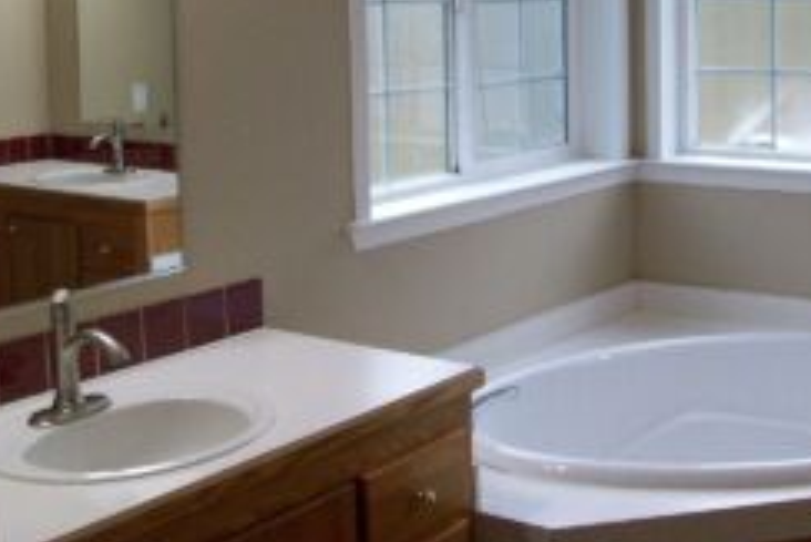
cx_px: 568
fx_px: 1307
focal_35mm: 58
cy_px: 86
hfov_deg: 34.0
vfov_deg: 23.0
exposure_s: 1/110
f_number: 2.8
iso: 160
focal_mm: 5.7
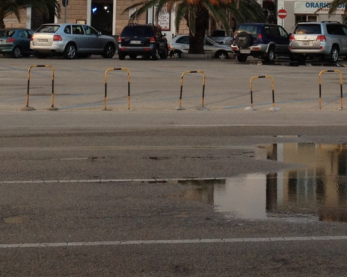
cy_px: -63
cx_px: 240
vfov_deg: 14.8
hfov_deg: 19.1
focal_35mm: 100
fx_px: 1026
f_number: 2.4
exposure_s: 1/120
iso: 64
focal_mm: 4.28
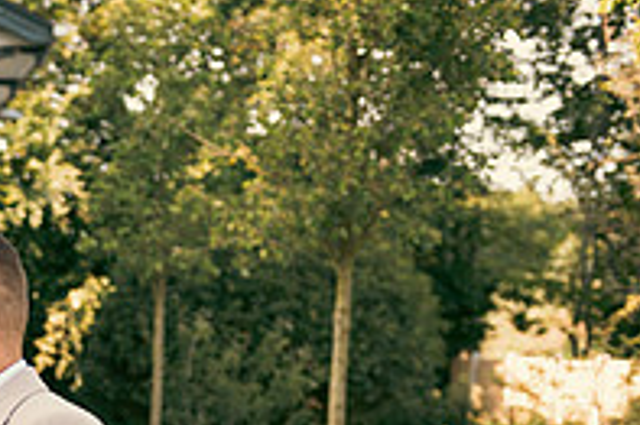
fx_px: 1989
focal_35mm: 112
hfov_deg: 16.8
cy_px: 595
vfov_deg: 11.8
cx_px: -279
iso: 160
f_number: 3.5
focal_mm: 38
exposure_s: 1/200
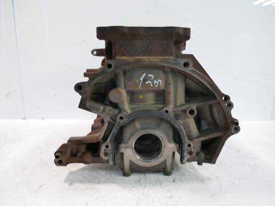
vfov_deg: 53.1
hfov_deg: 67.3
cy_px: 103
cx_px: 138
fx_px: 207
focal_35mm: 26
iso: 1000
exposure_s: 1/60
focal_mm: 13
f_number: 3.5
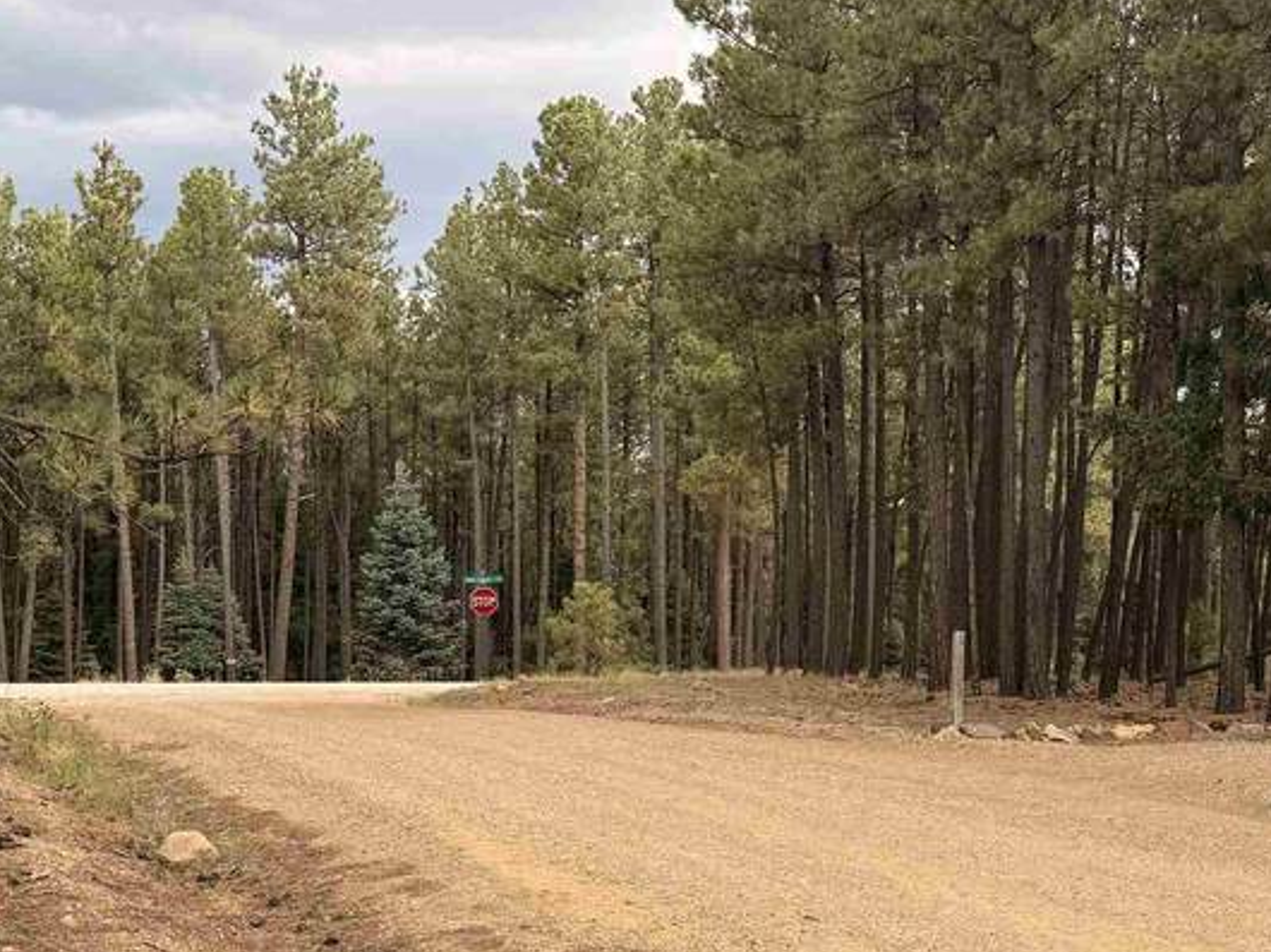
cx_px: 918
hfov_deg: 32.7
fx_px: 2129
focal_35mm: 58
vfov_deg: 24.9
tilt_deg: -3.0
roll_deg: +2.1
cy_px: 722
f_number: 1.78
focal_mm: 6.76
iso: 80
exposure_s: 1/622
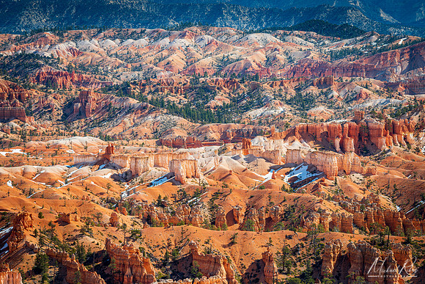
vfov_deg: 6.9
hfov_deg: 10.3
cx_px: 212
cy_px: 142
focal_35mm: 200
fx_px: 2362
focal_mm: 200
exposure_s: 1/45
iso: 64
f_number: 11
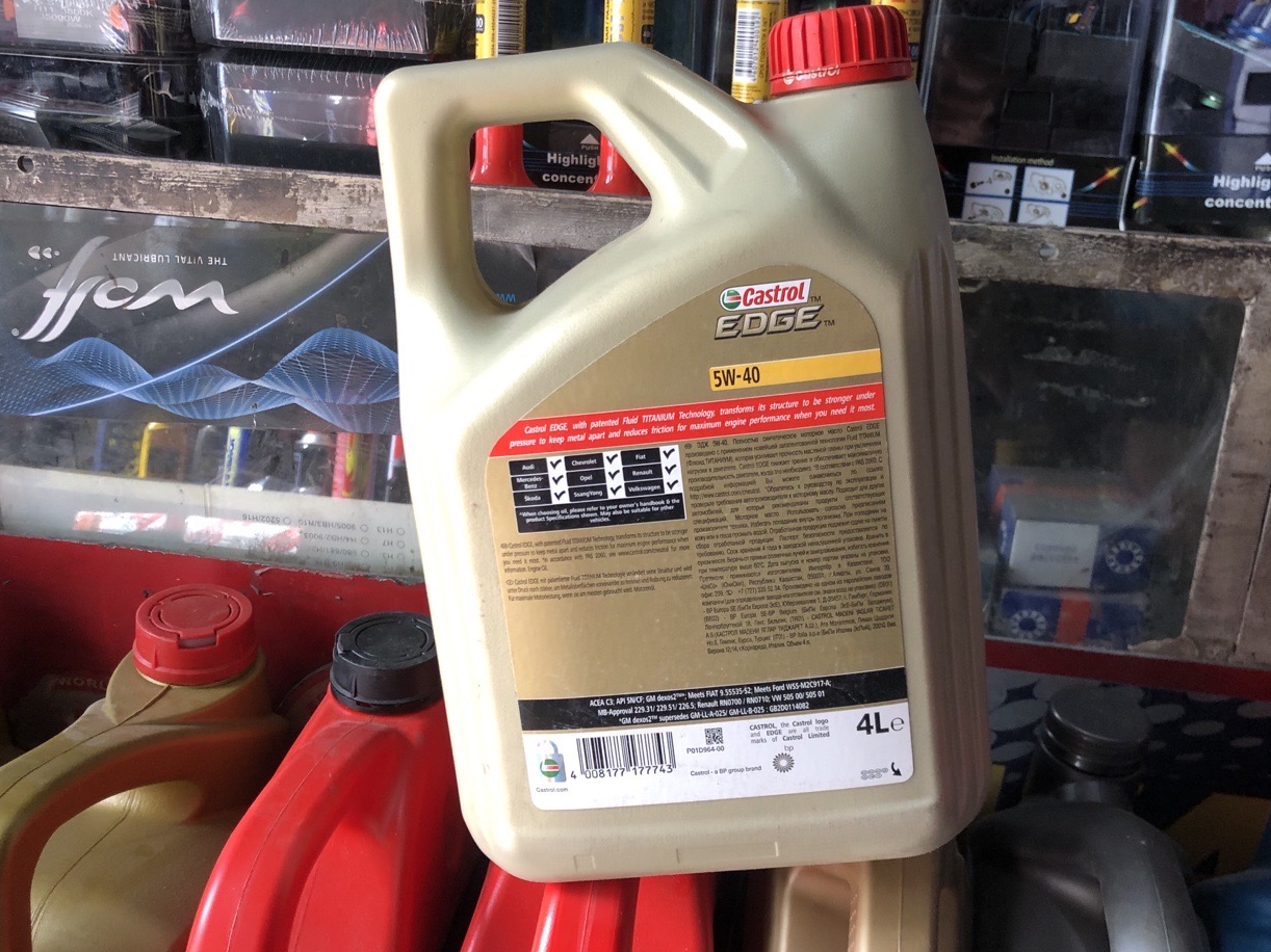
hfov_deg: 55.3
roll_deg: -2.8
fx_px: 1211
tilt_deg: -20.0
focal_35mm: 33
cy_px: 451
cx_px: 680
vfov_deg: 42.9
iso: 32
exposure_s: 1/30
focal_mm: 4
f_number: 1.8
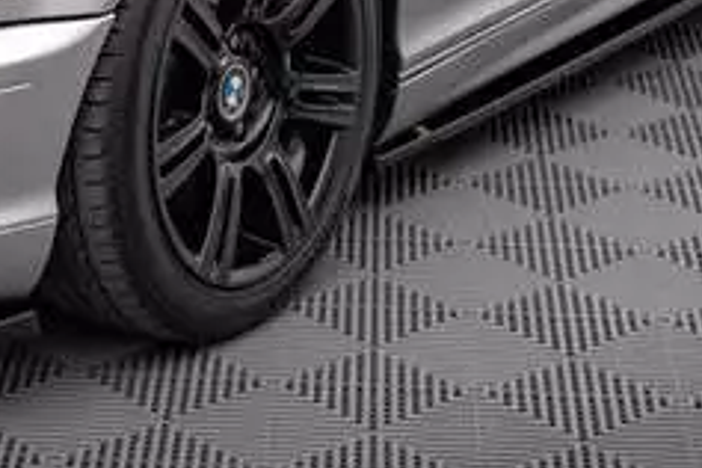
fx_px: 2905
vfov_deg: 9.0
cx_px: -157
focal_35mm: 149
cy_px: -244
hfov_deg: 13.4
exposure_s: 1/200
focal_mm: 35
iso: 800
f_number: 2.2
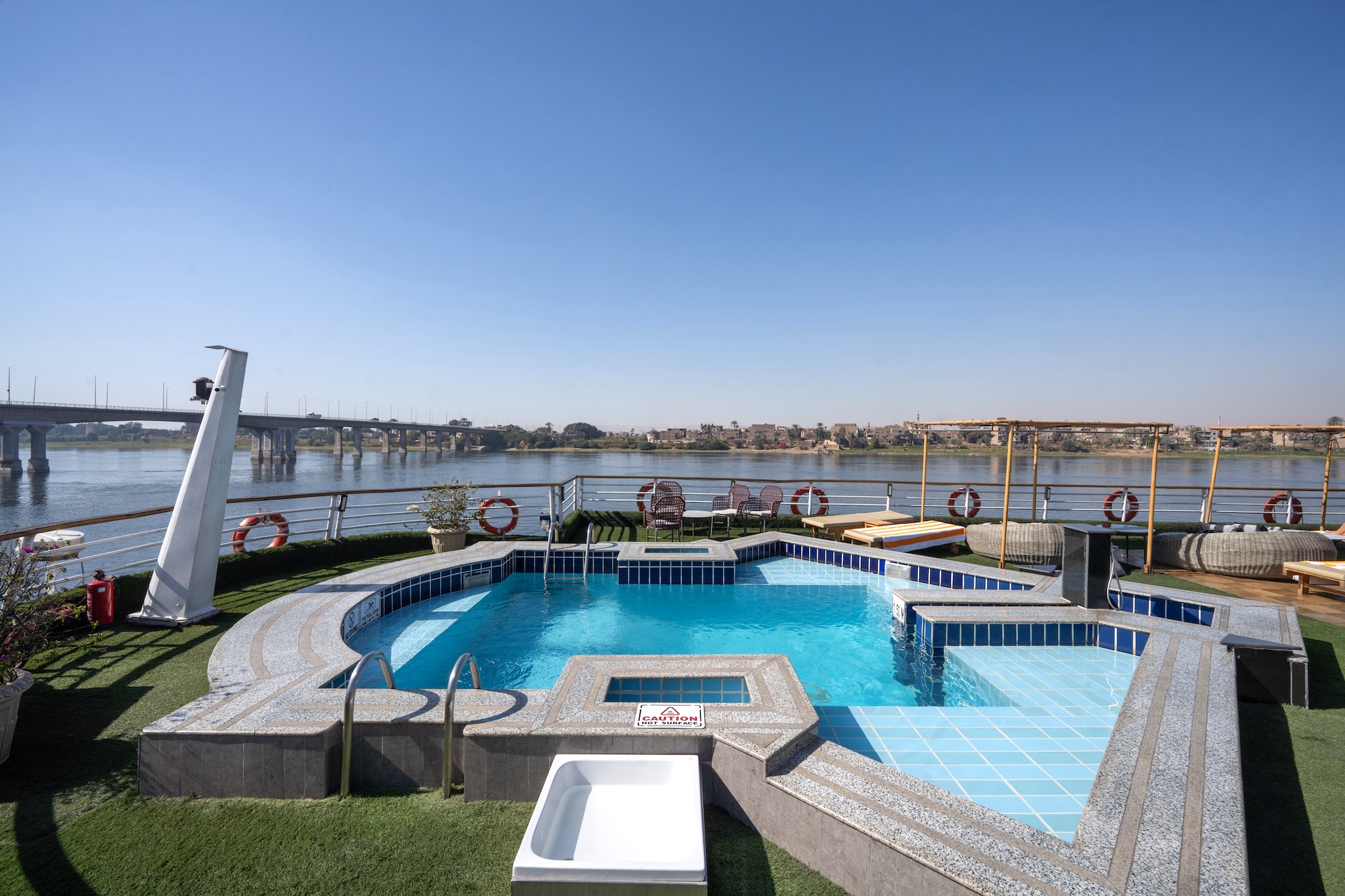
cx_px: 672
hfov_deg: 104.3
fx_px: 523
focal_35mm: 14
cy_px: 448
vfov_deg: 81.2
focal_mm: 14
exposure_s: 1/320
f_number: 11
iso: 100
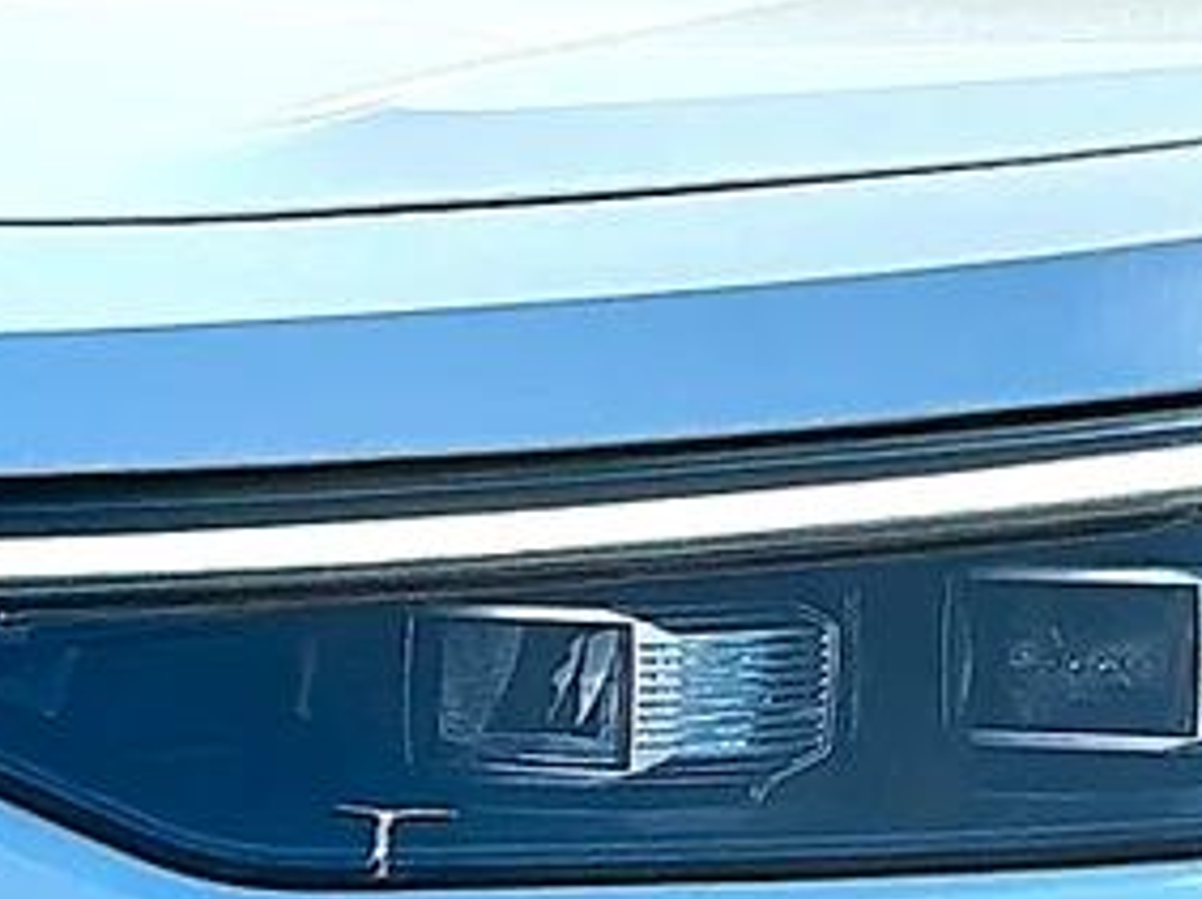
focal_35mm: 216
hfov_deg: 9.2
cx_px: 712
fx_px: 7494
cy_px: 394
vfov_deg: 6.9
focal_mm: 6.86
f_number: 1.78
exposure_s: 1/3623
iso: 64
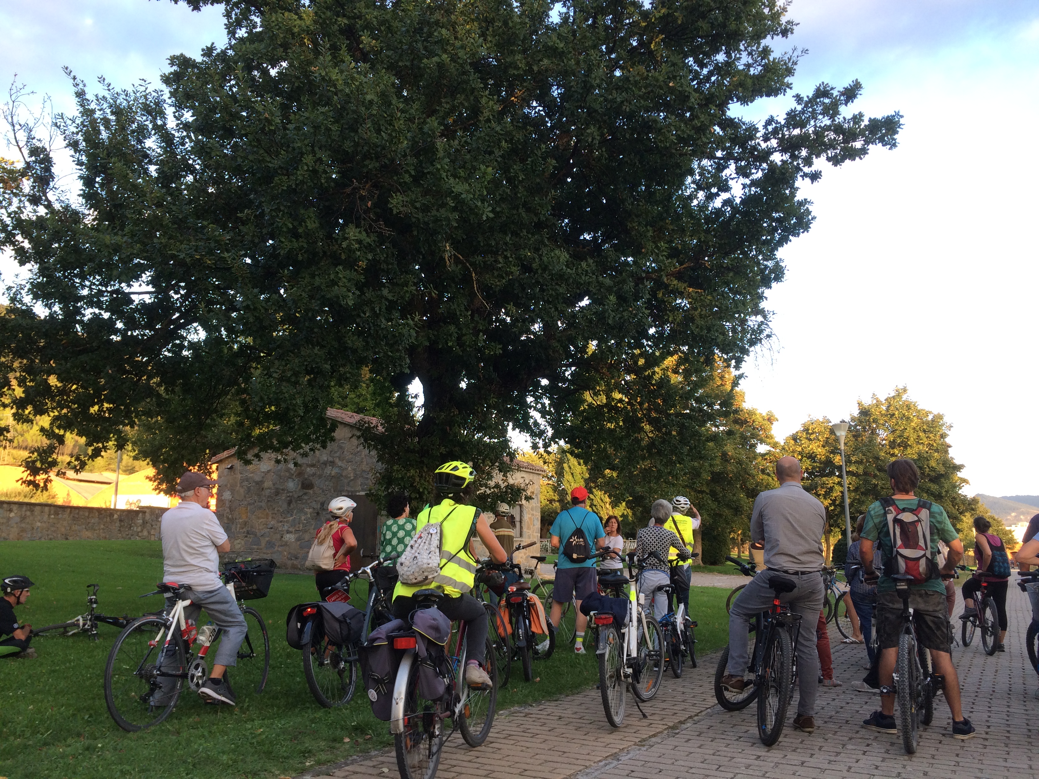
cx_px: 520
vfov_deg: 48.2
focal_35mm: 29
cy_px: 390
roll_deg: +0.6
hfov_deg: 61.7
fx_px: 870
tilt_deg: +8.9
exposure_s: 1/112
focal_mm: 4.15
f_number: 2.2
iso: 32
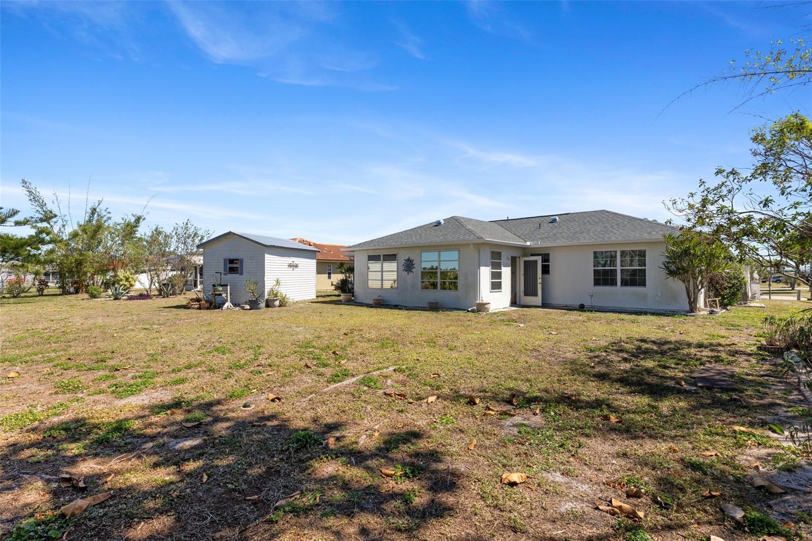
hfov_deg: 91.0
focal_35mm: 18
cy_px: 270
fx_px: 399
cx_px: 406
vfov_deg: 68.3
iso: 160
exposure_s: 1/400
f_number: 8
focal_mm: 11.8
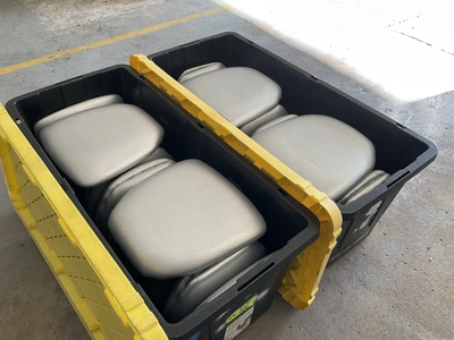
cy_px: 170
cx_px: 227
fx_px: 380
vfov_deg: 48.2
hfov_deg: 61.7
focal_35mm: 29
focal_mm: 3
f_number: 1.8
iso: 40
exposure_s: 1/60
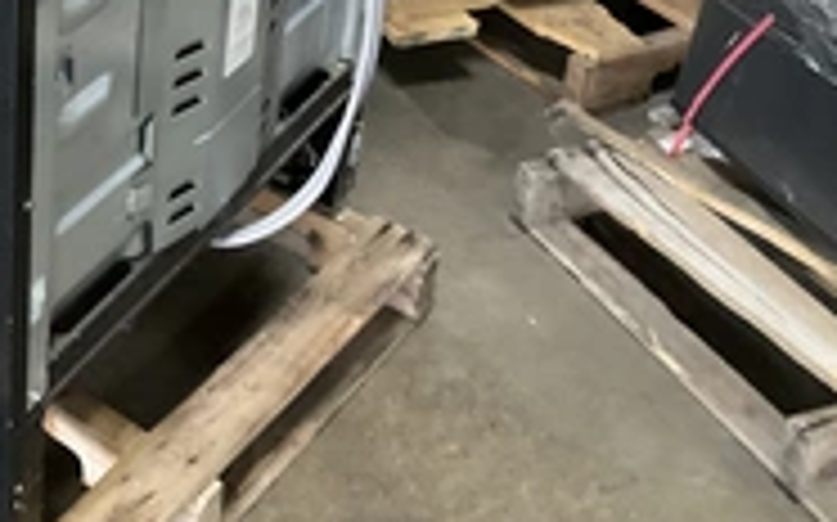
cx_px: 0
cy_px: -108
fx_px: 1505
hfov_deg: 29.1
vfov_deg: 18.6
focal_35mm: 66
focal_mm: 3
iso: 400
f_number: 1.8
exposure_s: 1/30
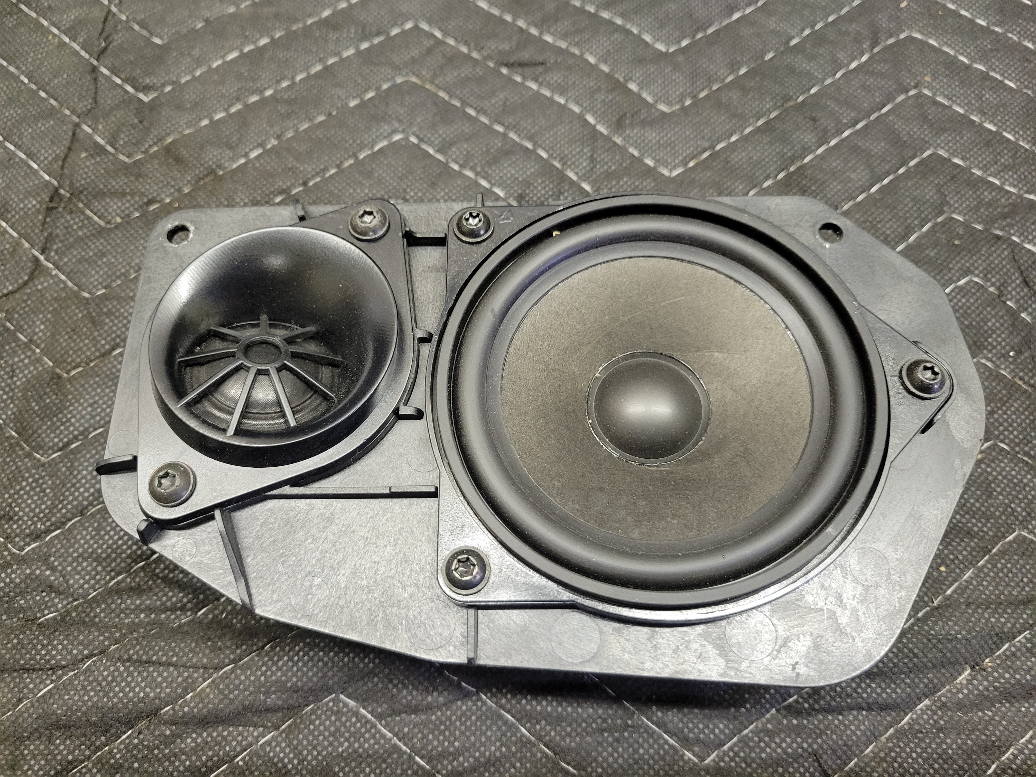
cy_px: 388
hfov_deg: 67.3
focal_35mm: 26
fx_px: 778
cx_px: 518
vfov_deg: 53.1
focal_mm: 5.4
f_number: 1.8
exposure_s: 1/40
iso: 500
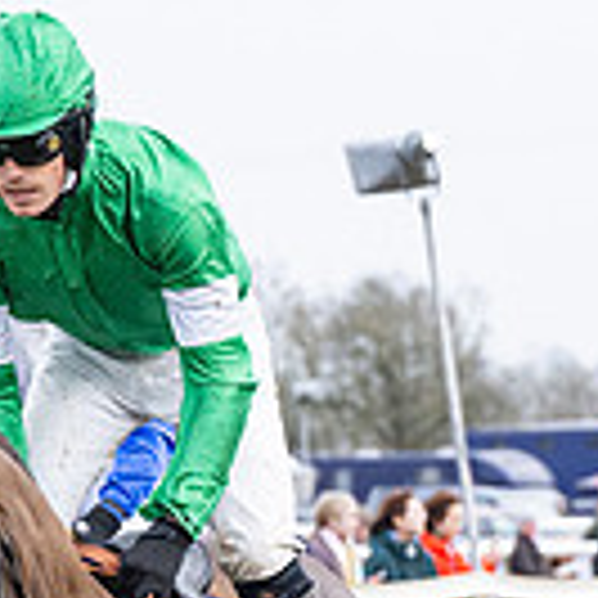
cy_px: 861
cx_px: 194
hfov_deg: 2.9
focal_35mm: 595
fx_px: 11629
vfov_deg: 2.9
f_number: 4
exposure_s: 1/1250
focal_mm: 86
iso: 800
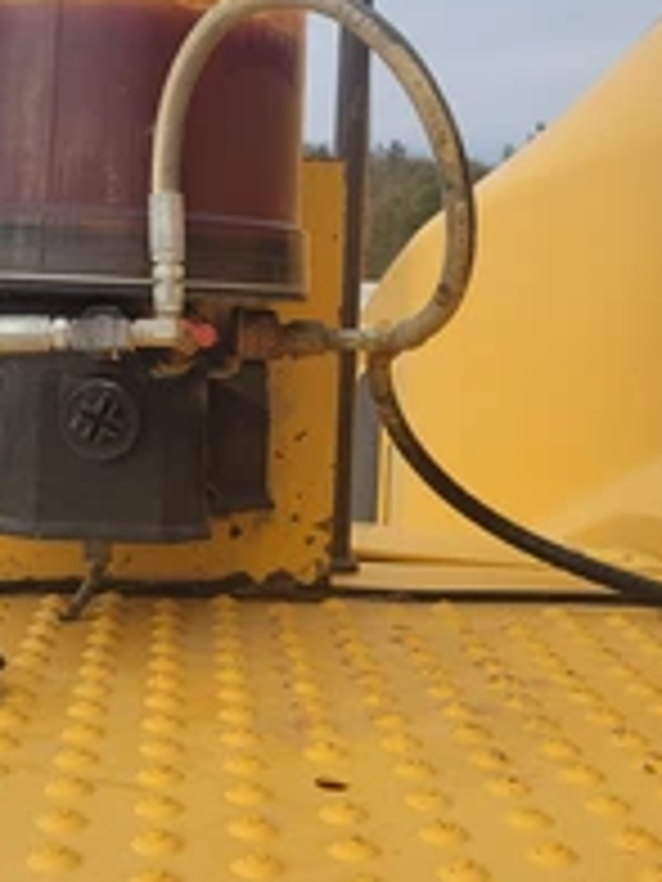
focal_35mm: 53
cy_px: 230
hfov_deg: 27.2
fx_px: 1351
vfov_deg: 35.4
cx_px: 180
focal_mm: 5.4
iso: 40
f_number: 1.8
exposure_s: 1/1925
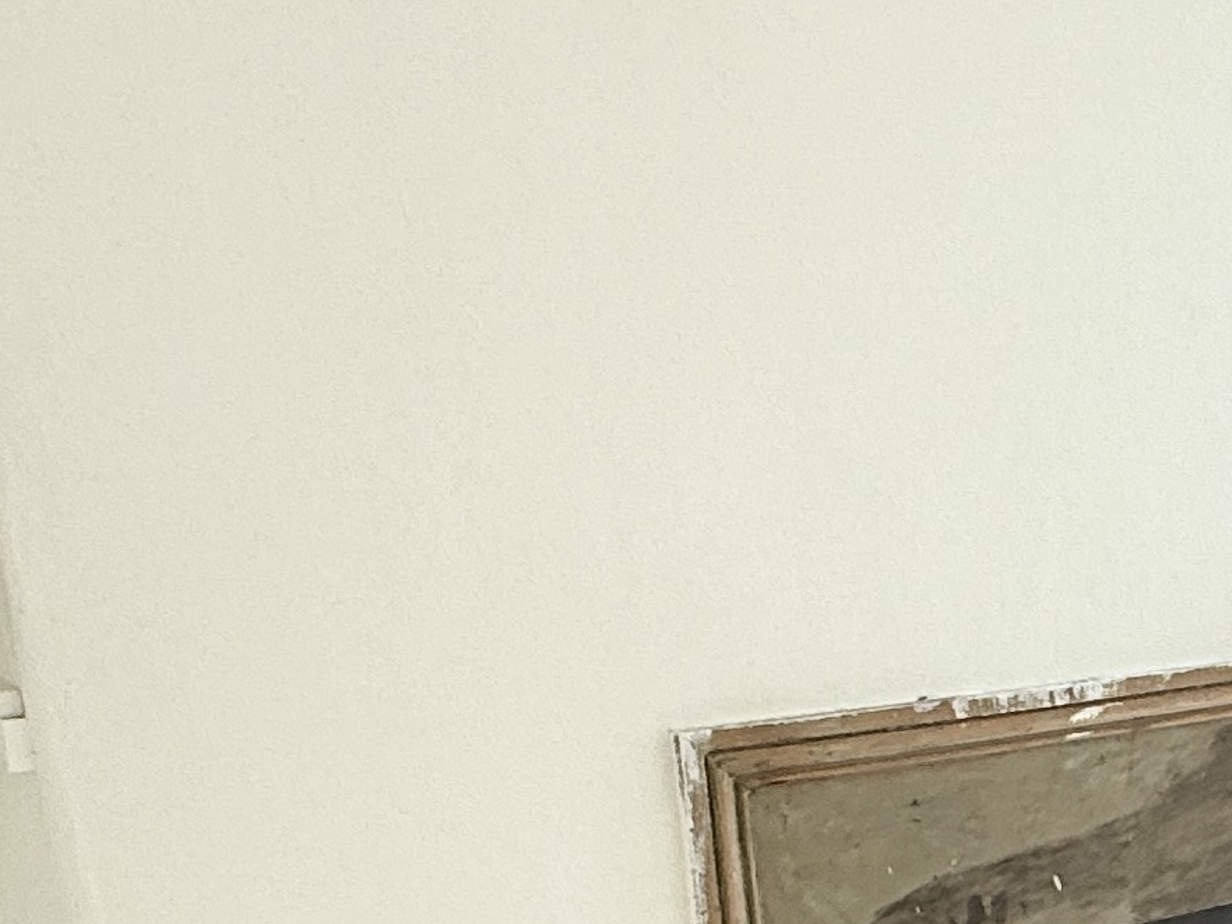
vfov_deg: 22.0
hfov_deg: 24.7
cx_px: 1752
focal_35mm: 64
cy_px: 955
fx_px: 2278
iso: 64
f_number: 2.2
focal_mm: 2.22
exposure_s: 1/207
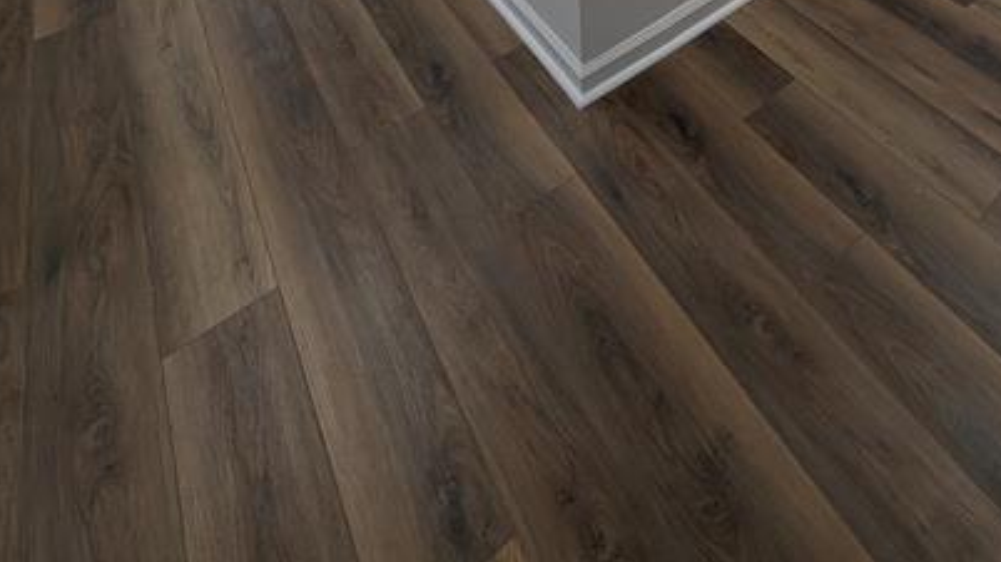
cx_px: 657
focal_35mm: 25
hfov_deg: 72.1
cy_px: -311
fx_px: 663
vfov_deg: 27.7
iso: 42
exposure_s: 1/193
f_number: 1.7
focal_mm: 2.02
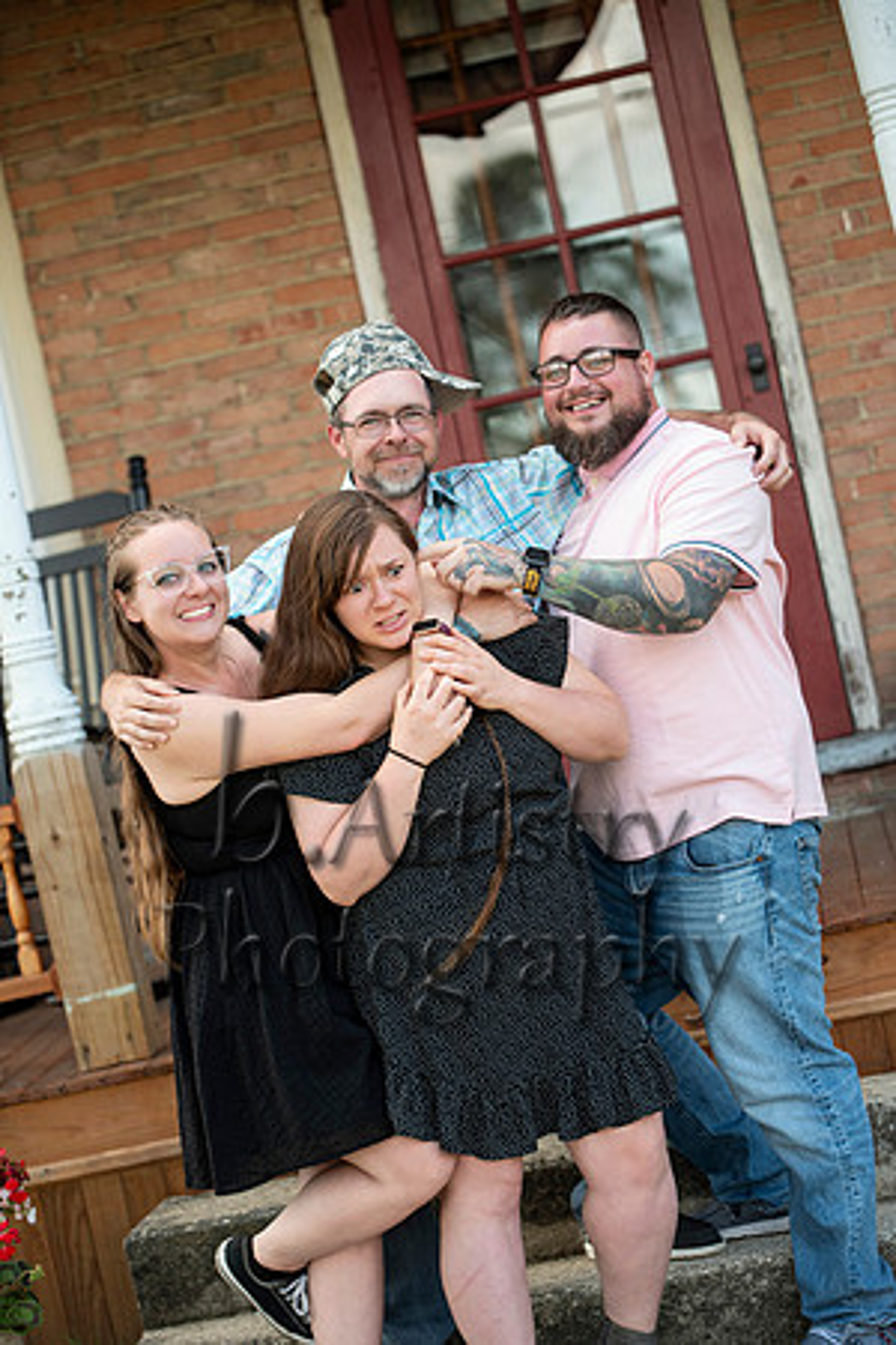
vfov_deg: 22.1
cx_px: 448
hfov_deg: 14.9
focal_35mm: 92
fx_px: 3434
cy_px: 672
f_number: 2.8
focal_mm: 92
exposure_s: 1/250
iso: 200
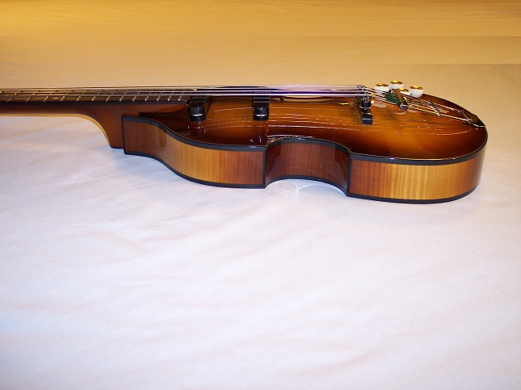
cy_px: 195
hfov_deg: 49.0
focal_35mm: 38
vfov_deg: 37.7
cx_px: 260
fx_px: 572
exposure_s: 1/30
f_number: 2.8
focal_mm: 8
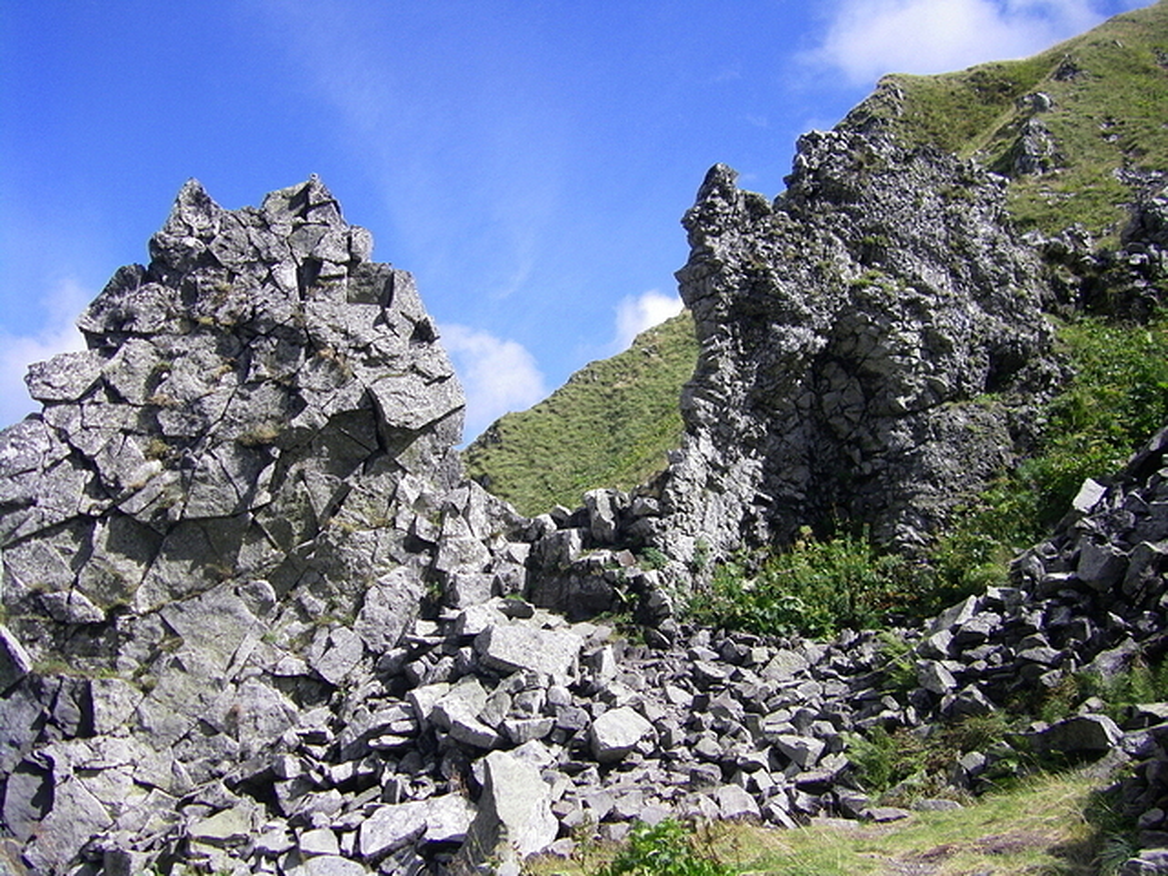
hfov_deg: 49.0
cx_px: 584
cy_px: 438
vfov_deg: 37.7
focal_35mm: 38
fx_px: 1282
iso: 80
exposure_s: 1/160
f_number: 7
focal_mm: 6.3
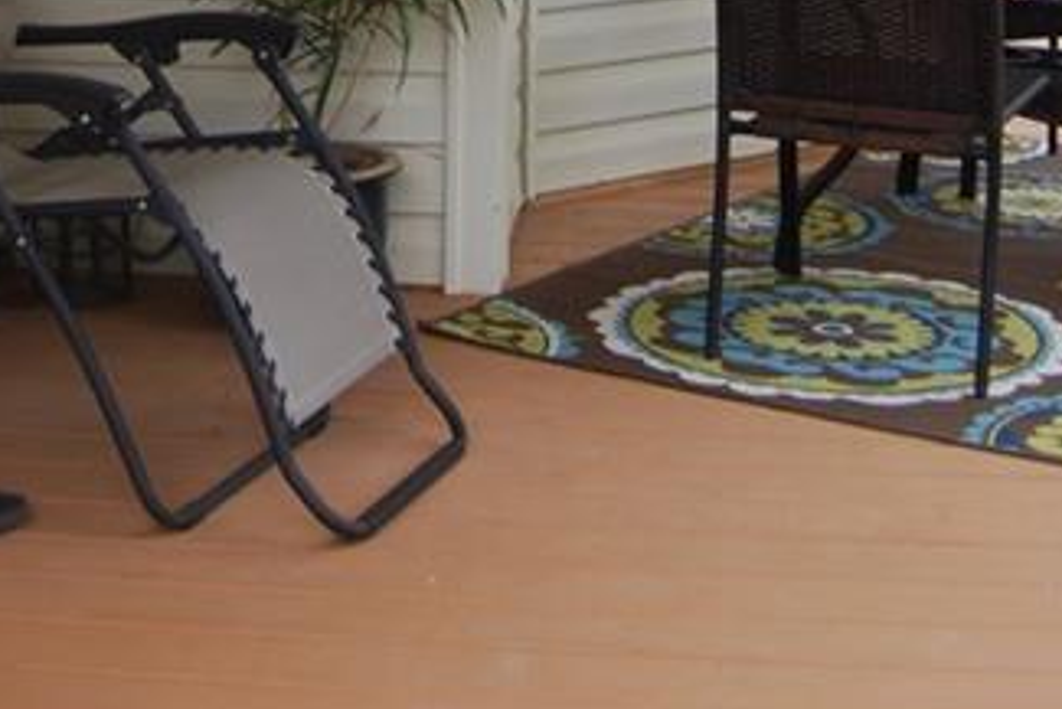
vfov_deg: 14.8
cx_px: 461
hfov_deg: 23.9
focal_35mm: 85
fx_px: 2508
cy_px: -392
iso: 200
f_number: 3.5
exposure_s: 1/50
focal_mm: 18
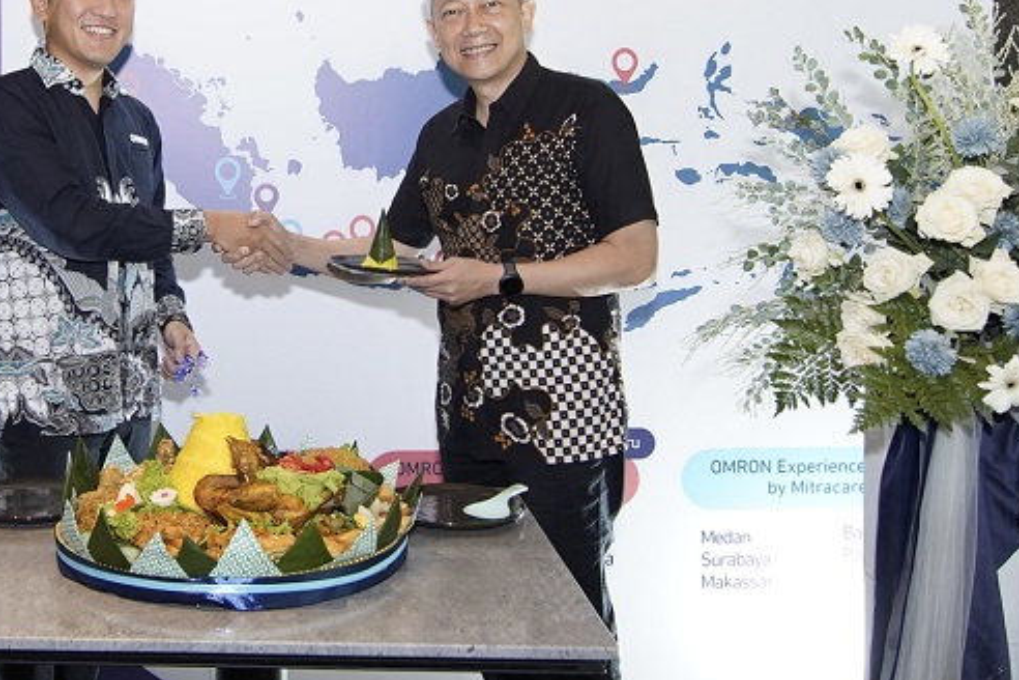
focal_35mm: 39
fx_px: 1104
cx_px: 203
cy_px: 169
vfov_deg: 33.5
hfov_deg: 46.9
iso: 1600
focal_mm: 16
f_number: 4
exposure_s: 1/160
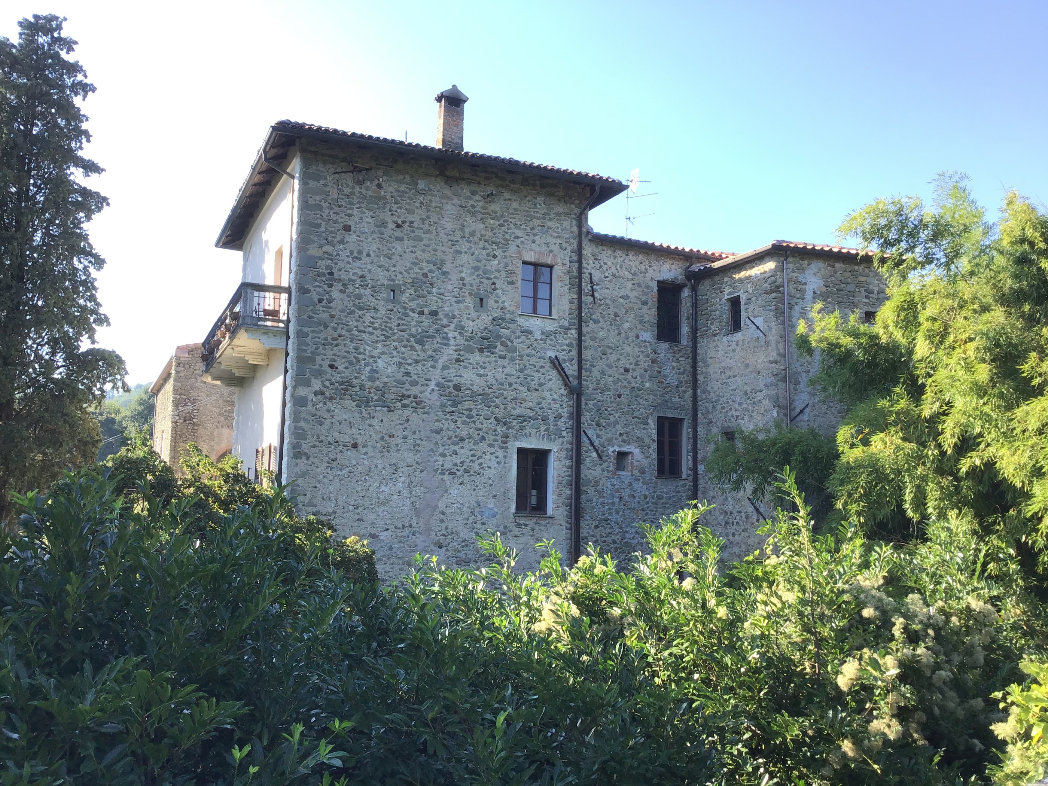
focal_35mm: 31
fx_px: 939
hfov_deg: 58.4
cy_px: 393
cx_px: 524
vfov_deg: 45.4
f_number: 2.4
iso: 25
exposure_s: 1/310
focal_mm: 3.3
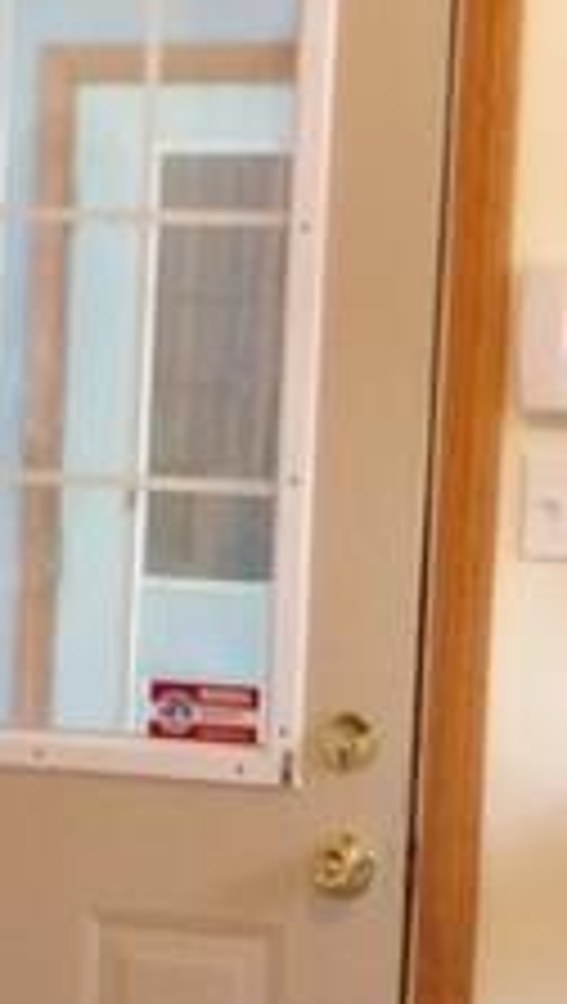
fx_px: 3862
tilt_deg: -4.1
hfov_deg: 8.2
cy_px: 707
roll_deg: -2.4
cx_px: -297
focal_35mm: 145
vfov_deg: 14.8
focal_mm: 4.15
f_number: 2.2
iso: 125
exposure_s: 1/30
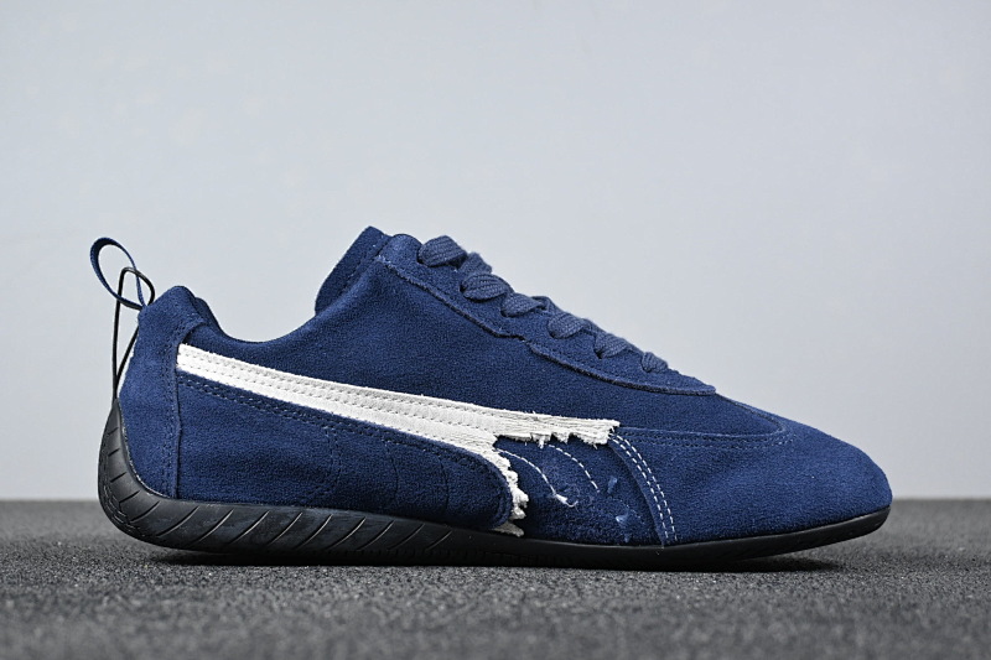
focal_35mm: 56
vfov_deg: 24.4
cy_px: 330
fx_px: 1527
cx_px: 496
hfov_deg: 35.9
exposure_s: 1/125
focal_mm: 37
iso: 640
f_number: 5.3
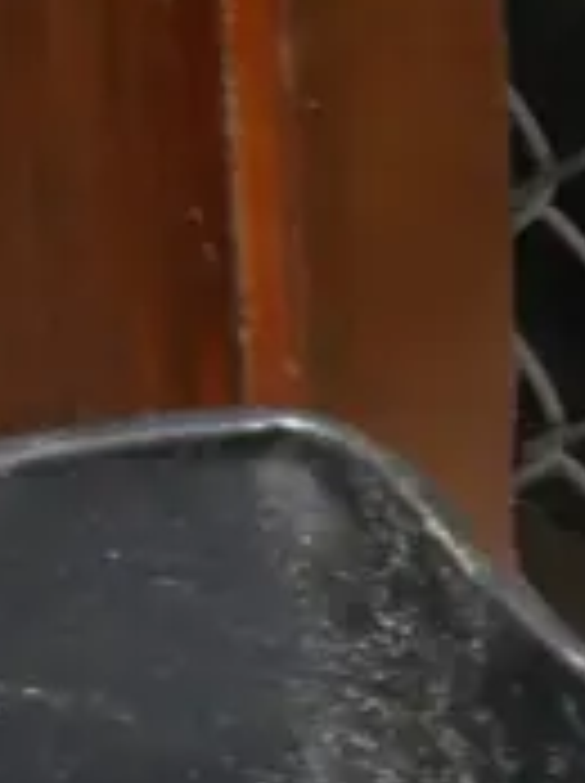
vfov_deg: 4.9
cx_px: 115
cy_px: 2169
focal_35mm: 389
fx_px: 8787
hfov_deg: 3.8
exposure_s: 1/30
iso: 3200
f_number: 5.4
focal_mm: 33
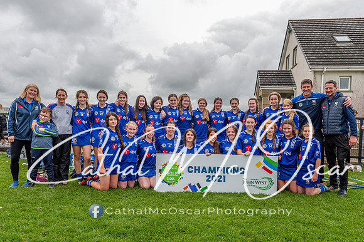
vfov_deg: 46.2
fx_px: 283
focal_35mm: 28
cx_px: 177
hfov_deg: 65.5
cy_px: 141
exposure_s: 1/100
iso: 100
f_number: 6.3
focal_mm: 24
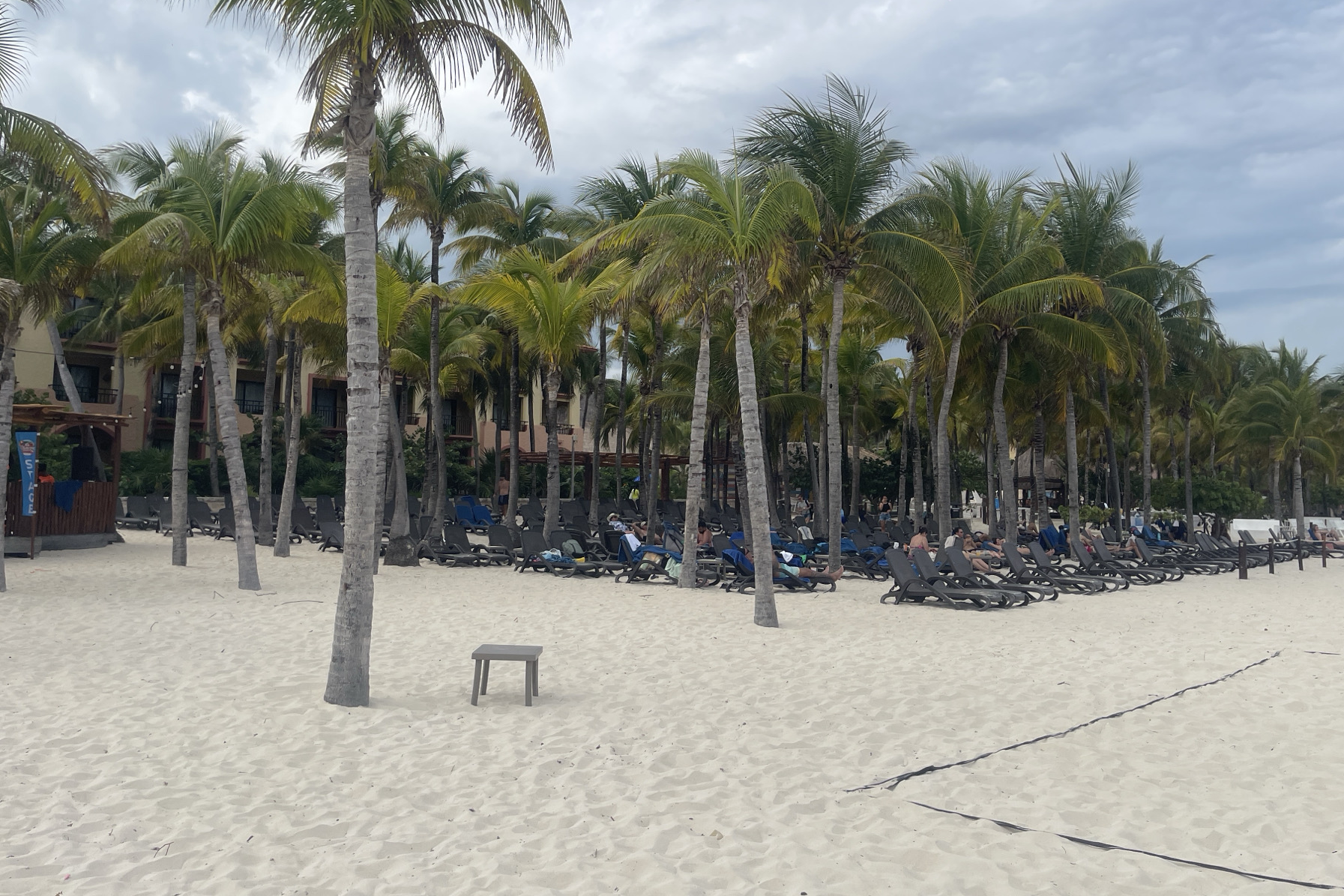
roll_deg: +0.2
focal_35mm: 29
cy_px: 379
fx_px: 1082
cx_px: 726
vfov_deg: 44.8
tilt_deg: +5.5
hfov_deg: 63.6
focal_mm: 5.1
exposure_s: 1/5917
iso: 32
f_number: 1.6
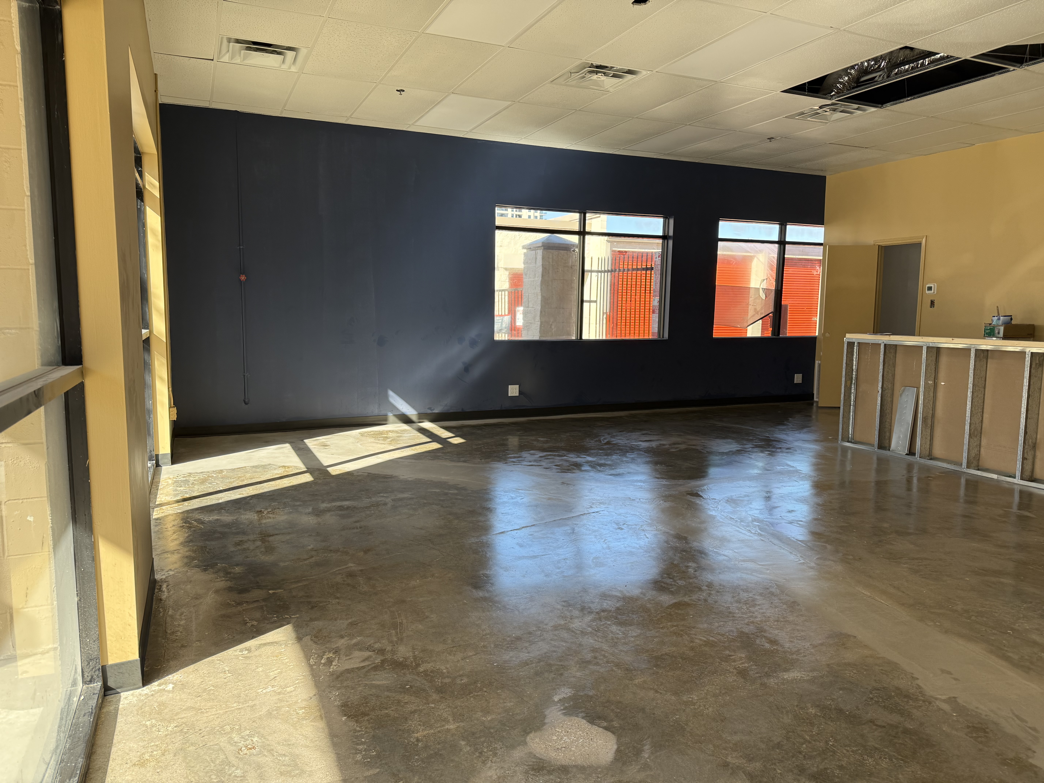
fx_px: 724
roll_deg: -0.3
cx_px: 522
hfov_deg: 71.6
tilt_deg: -6.6
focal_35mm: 24
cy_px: 392
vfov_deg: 56.8
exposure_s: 1/602
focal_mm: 6.76
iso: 100
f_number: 1.78
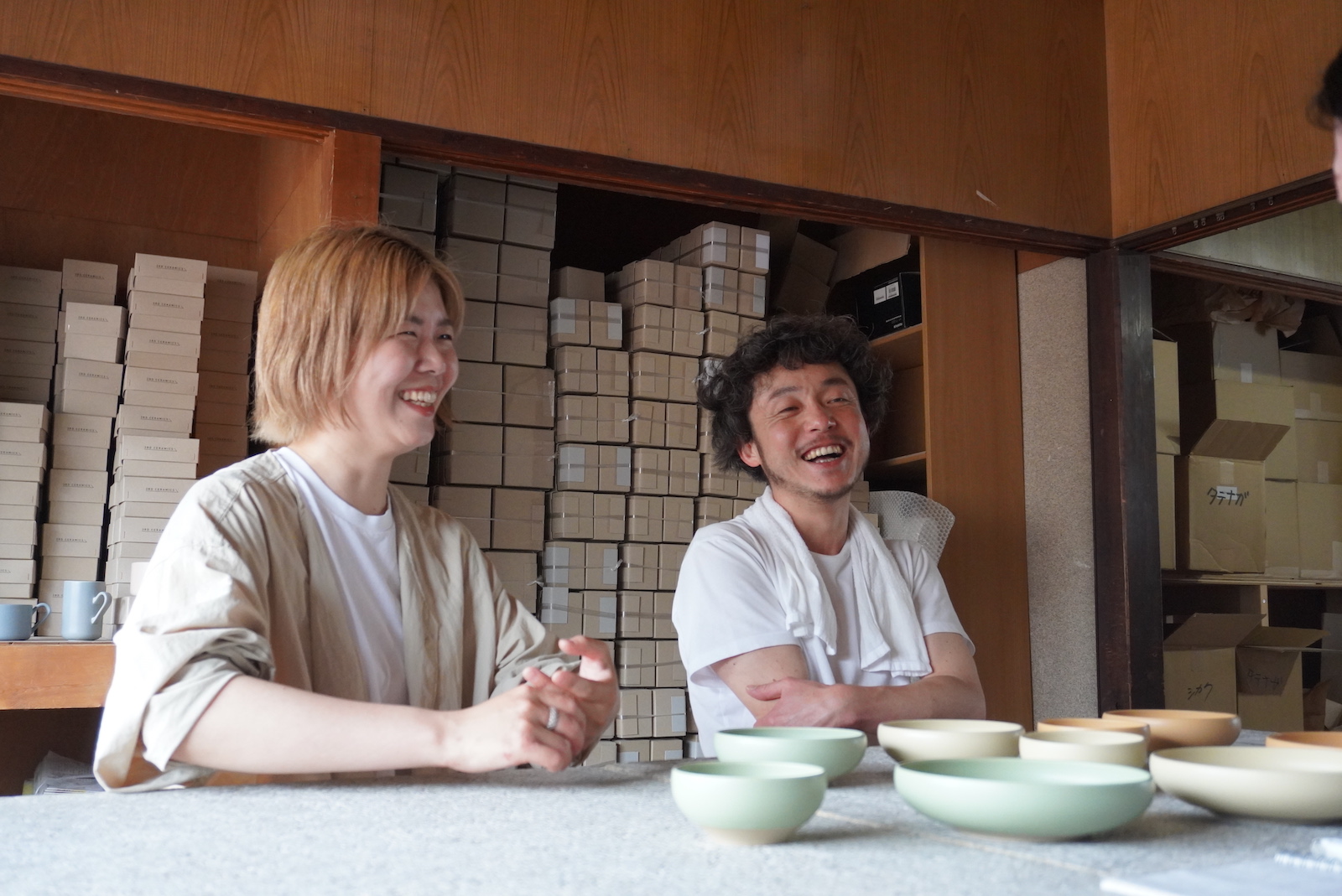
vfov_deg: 36.9
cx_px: 671
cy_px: 448
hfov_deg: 53.1
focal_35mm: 36
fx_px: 1343
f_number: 4.5
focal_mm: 24
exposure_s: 1/160
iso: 2500
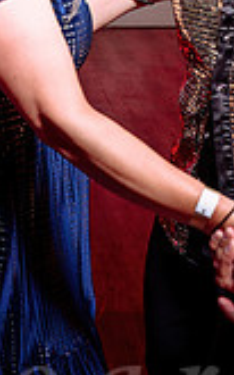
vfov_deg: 20.9
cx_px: 128
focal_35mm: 98
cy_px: 53
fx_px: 1001
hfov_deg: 13.3
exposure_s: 1/60
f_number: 3.5
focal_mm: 26
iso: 800
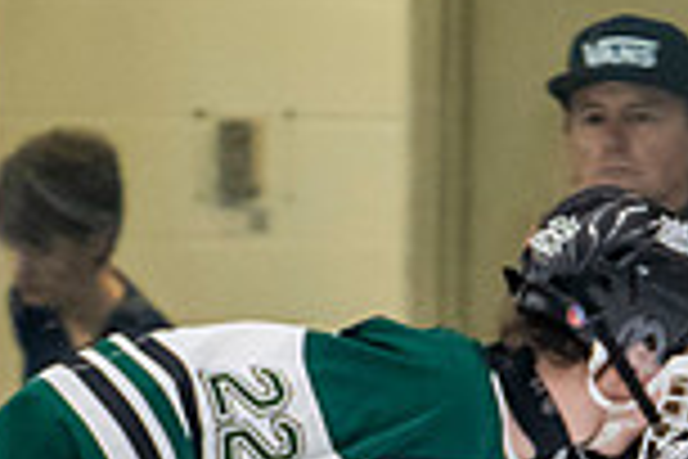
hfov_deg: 1.7
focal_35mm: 1184
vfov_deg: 1.2
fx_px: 22626
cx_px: 349
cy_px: 681
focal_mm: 175
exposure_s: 1/640
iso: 2000
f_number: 3.2
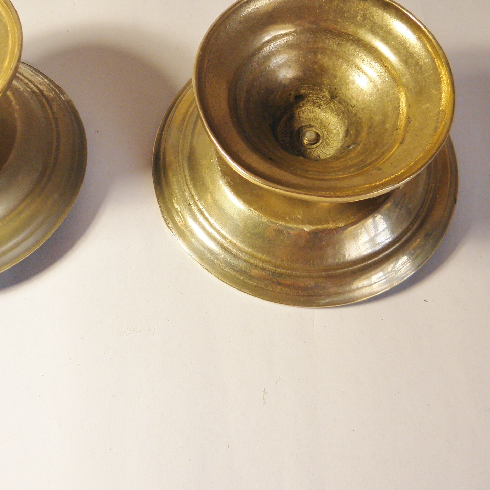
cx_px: 136
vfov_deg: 31.5
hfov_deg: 31.2
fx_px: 865
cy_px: 178
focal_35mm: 54
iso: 100
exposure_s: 1/60
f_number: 3.7
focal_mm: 6.2
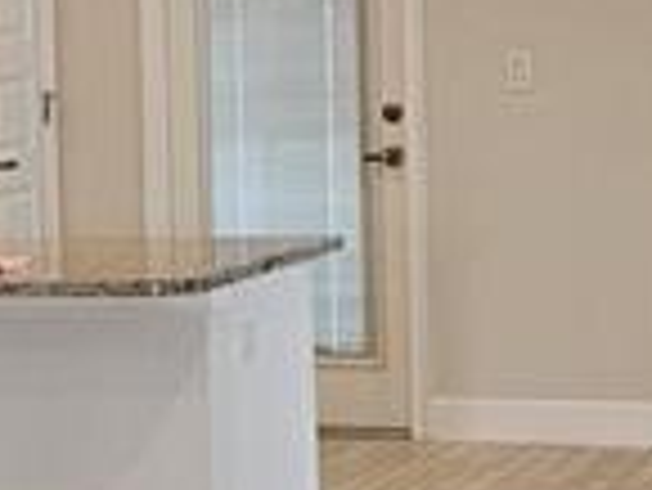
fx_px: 3054
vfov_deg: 9.2
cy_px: 333
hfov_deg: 11.7
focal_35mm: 162
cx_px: -292
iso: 100
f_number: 1.7
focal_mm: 6.3
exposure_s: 1/120
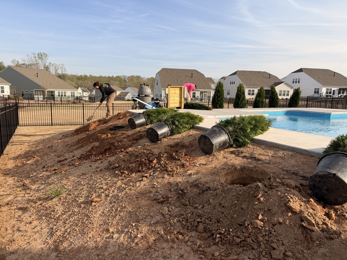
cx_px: 174
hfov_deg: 71.6
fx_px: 241
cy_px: 130
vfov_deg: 56.8
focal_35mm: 24
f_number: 1.78
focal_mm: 6.76
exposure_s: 1/3145
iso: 80
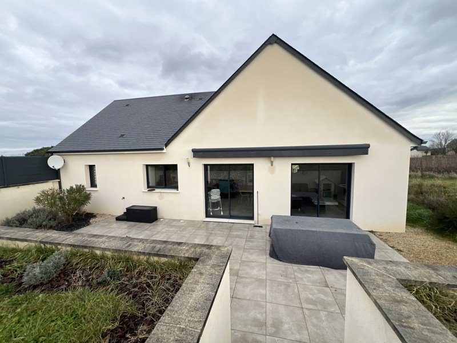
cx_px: 228
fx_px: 172
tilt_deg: -5.6
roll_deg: +1.6
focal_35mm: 13
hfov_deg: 106.2
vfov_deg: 89.9
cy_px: 172
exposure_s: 1/336
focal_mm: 1.57
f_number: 1.8
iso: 32
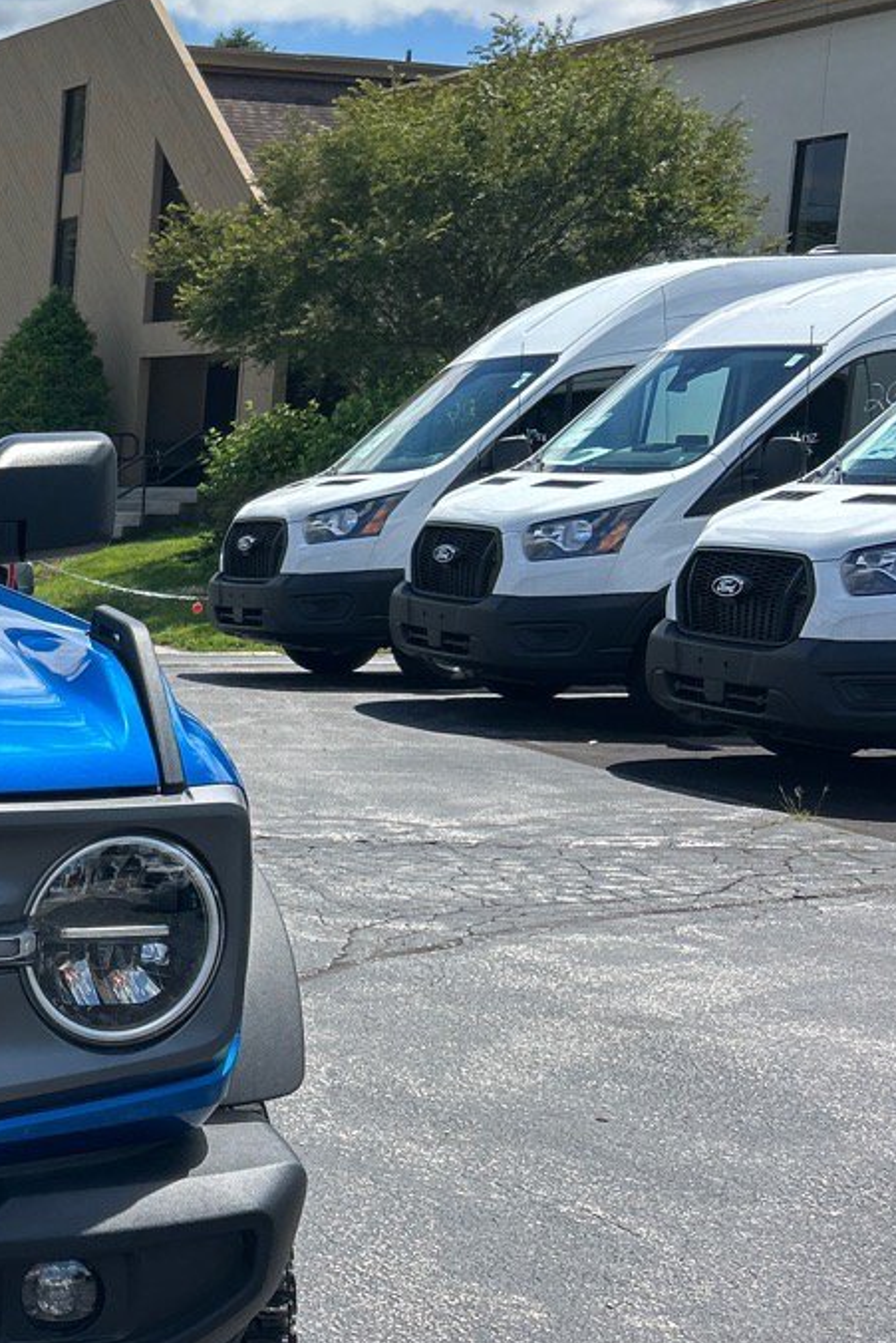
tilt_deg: -8.0
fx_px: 2388
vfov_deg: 31.3
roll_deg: -1.3
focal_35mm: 64
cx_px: -519
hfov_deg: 18.4
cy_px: 819
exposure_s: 1/3356
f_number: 1.5
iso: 50
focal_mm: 5.7
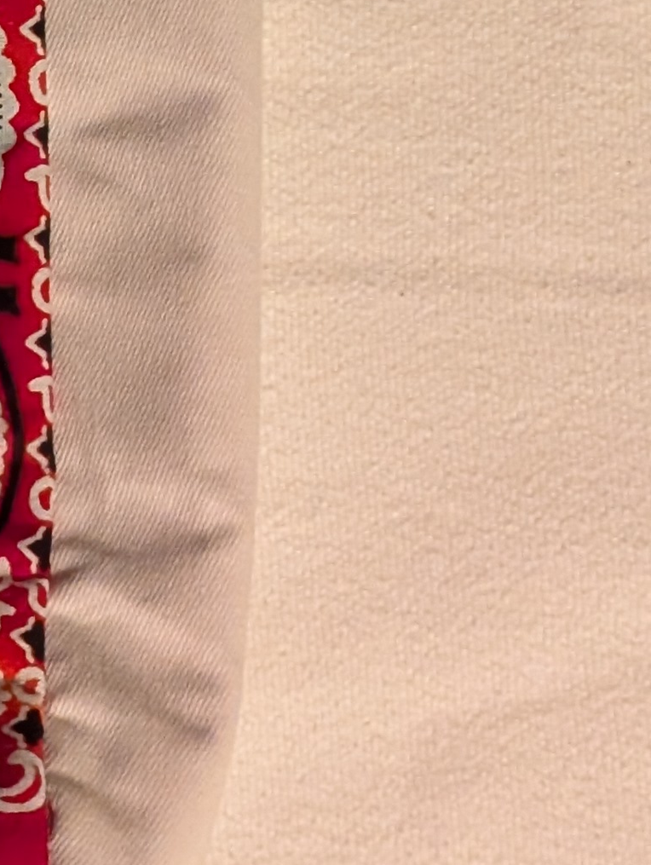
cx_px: -603
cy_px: -204
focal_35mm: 197
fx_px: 4928
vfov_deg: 9.9
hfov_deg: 7.3
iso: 437
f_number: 1.68
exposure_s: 1/40
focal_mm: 6.9
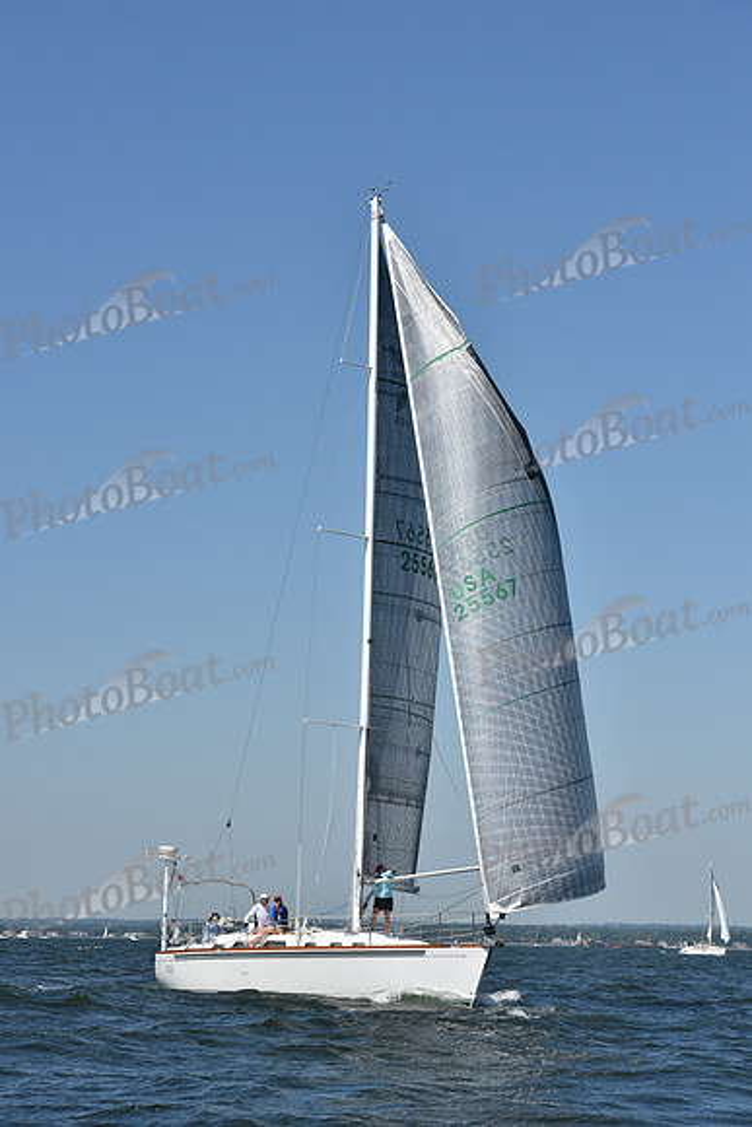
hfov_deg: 15.9
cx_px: 376
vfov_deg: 23.6
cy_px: 564
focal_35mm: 86
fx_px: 2693
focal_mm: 86
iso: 250
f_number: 8
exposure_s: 1/1250
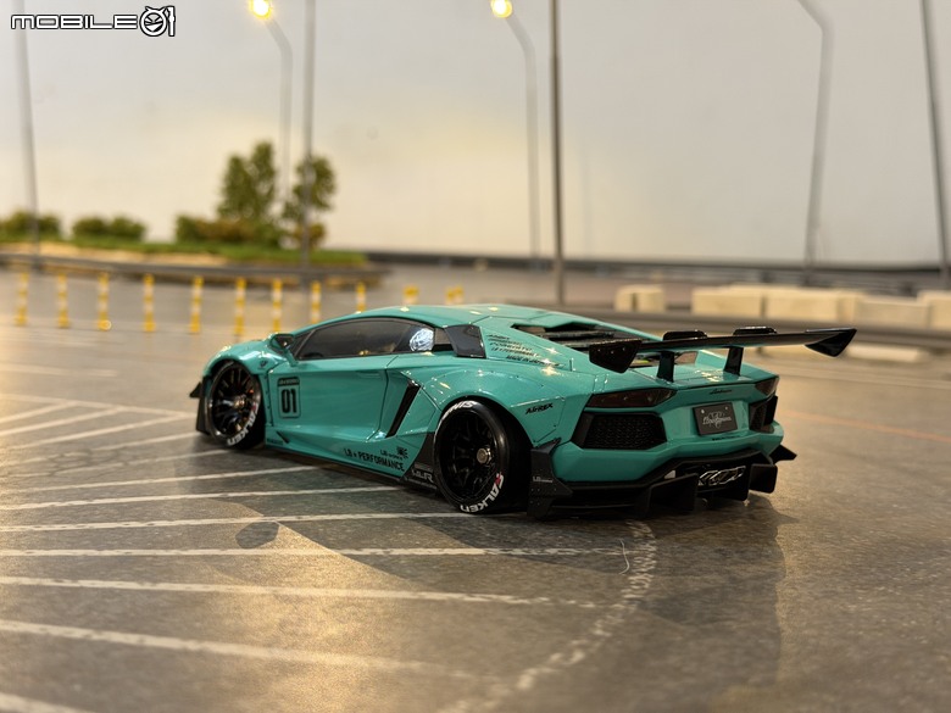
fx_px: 1319
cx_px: 476
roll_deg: -0.3
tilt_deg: -5.9
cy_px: 356
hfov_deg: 39.7
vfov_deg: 30.3
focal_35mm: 48
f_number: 1.78
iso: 200
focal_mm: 6.76
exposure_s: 1/40
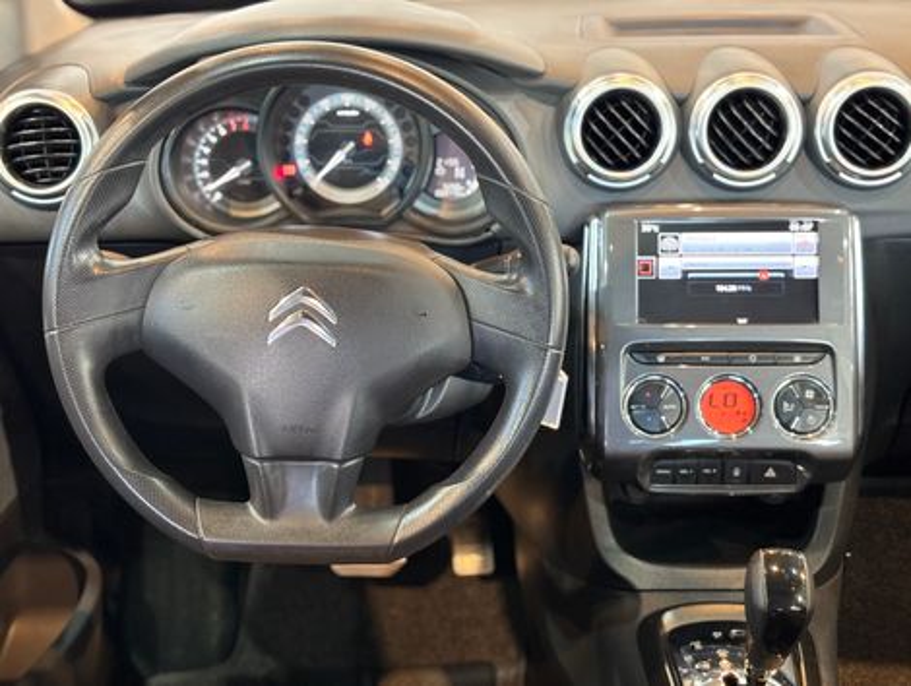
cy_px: 343
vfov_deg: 28.1
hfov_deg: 36.8
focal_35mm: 52
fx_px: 1371
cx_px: 456
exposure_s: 1/40
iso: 200
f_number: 1.6
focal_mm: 5.96
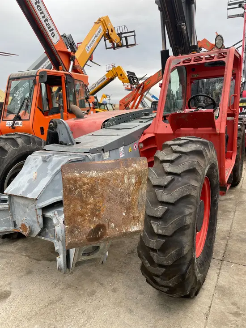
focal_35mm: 26
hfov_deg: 53.1
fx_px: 246
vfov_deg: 67.3
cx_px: 123
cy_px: 164
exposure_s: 1/223
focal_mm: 4.2
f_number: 1.6
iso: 32
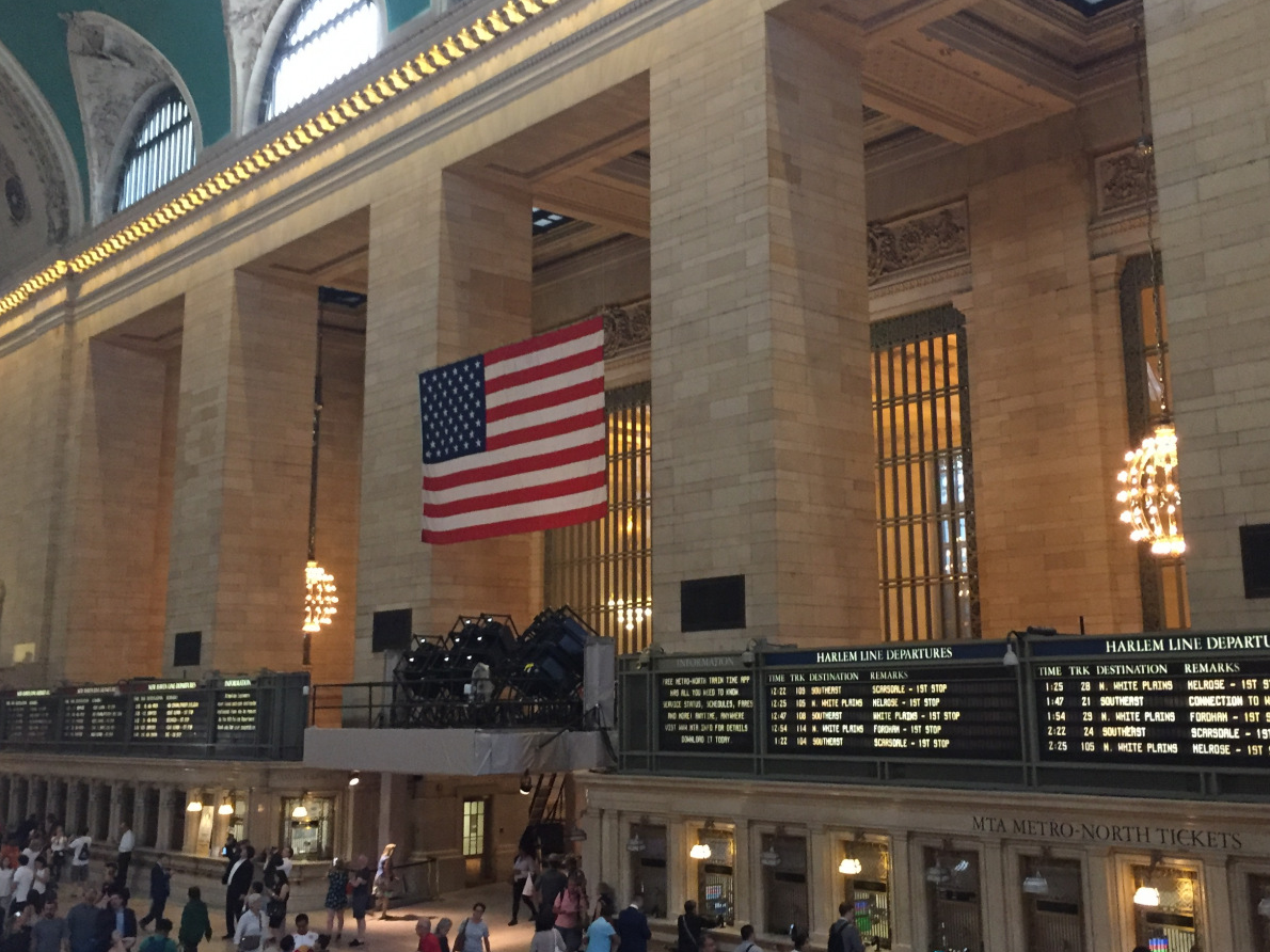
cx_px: 690
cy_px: 416
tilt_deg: +12.4
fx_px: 1431
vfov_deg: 36.8
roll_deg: -0.4
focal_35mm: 39
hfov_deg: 47.8
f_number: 2.2
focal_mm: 4.15
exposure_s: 1/30
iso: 250
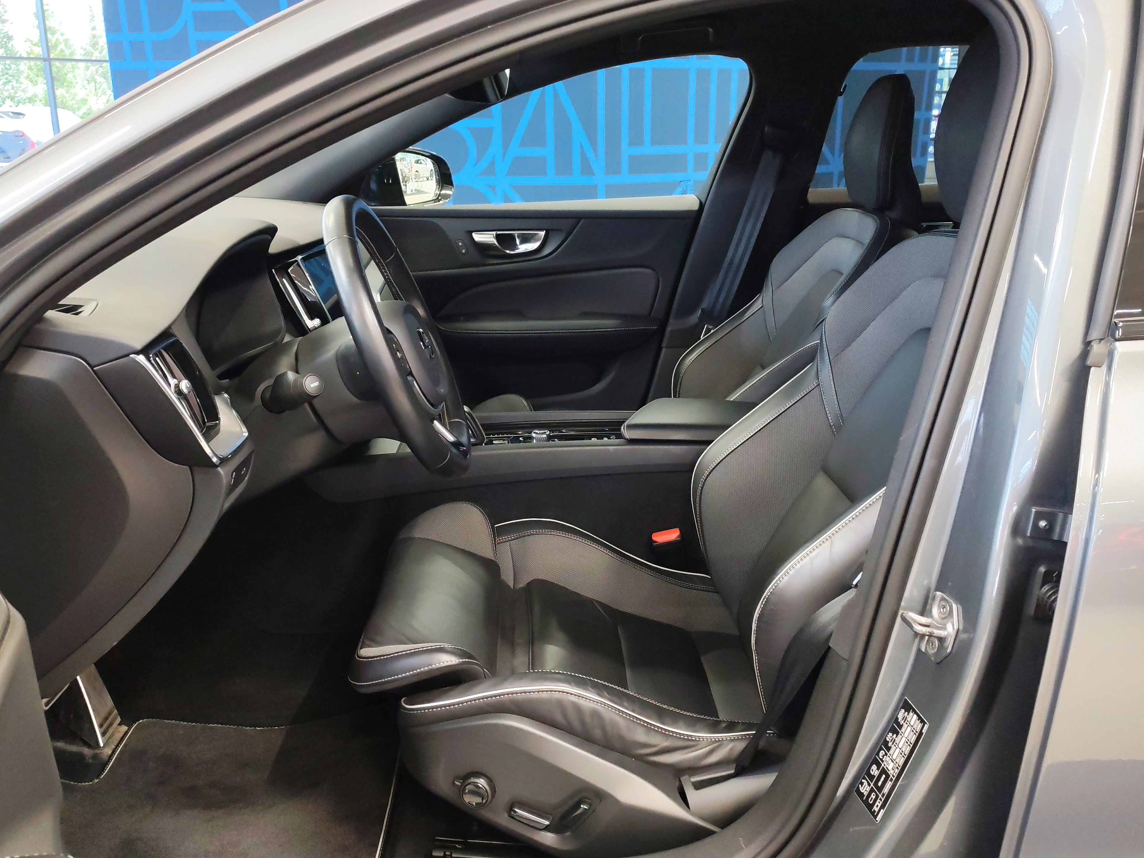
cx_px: 572
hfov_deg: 55.4
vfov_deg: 42.9
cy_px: 429
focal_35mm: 33
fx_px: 1091
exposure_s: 1/100
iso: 1250
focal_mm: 6.12
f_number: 1.9
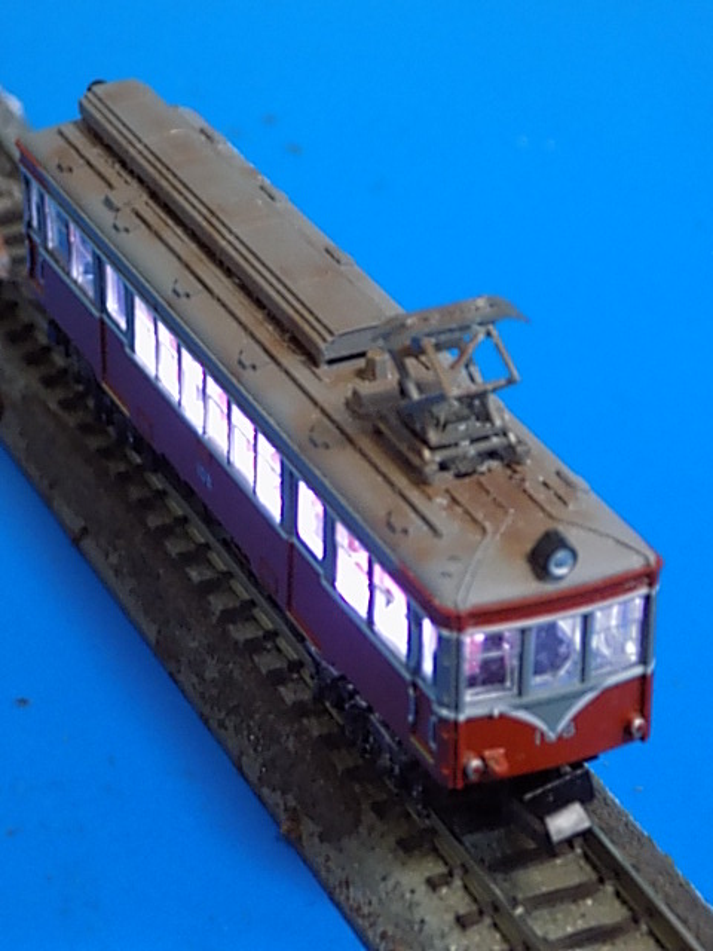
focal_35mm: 107
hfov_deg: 13.8
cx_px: 356
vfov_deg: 18.4
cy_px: 476
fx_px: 2939
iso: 500
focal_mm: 19.1
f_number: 4.7
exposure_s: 1
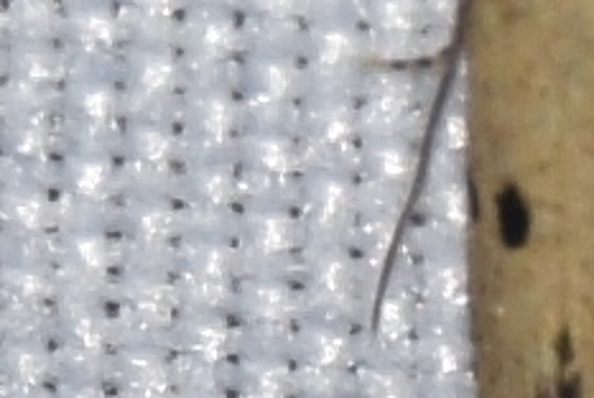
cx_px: 535
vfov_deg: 1.6
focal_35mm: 864
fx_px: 14274
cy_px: 153
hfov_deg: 2.4
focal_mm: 140
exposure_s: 1/160
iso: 100
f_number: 13
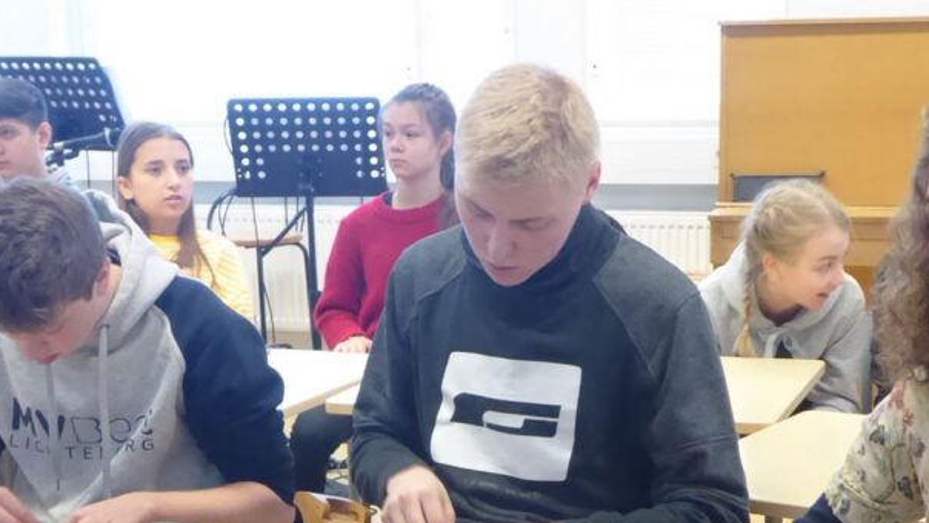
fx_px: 1774
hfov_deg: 29.3
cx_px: 511
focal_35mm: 72
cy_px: 486
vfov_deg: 16.5
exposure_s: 1/20
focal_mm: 6.7
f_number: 3.7
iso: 800
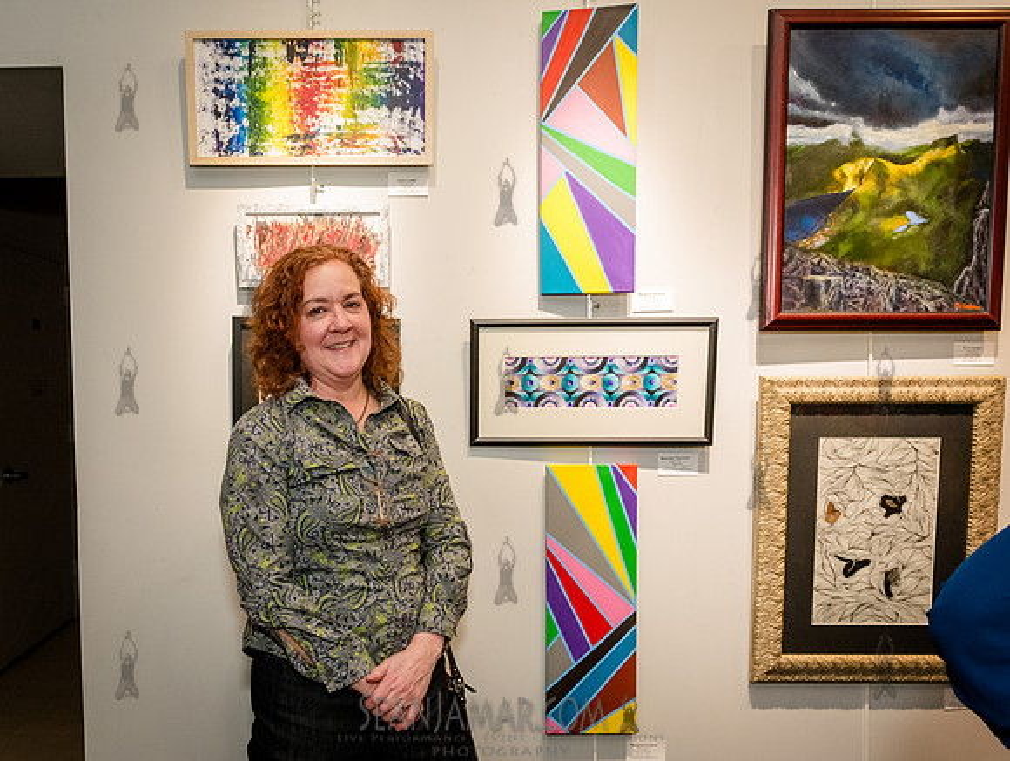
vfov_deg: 47.0
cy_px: 419
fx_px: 874
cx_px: 399
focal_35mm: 30
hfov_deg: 59.5
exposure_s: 1/200
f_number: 4.5
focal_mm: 24
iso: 4000
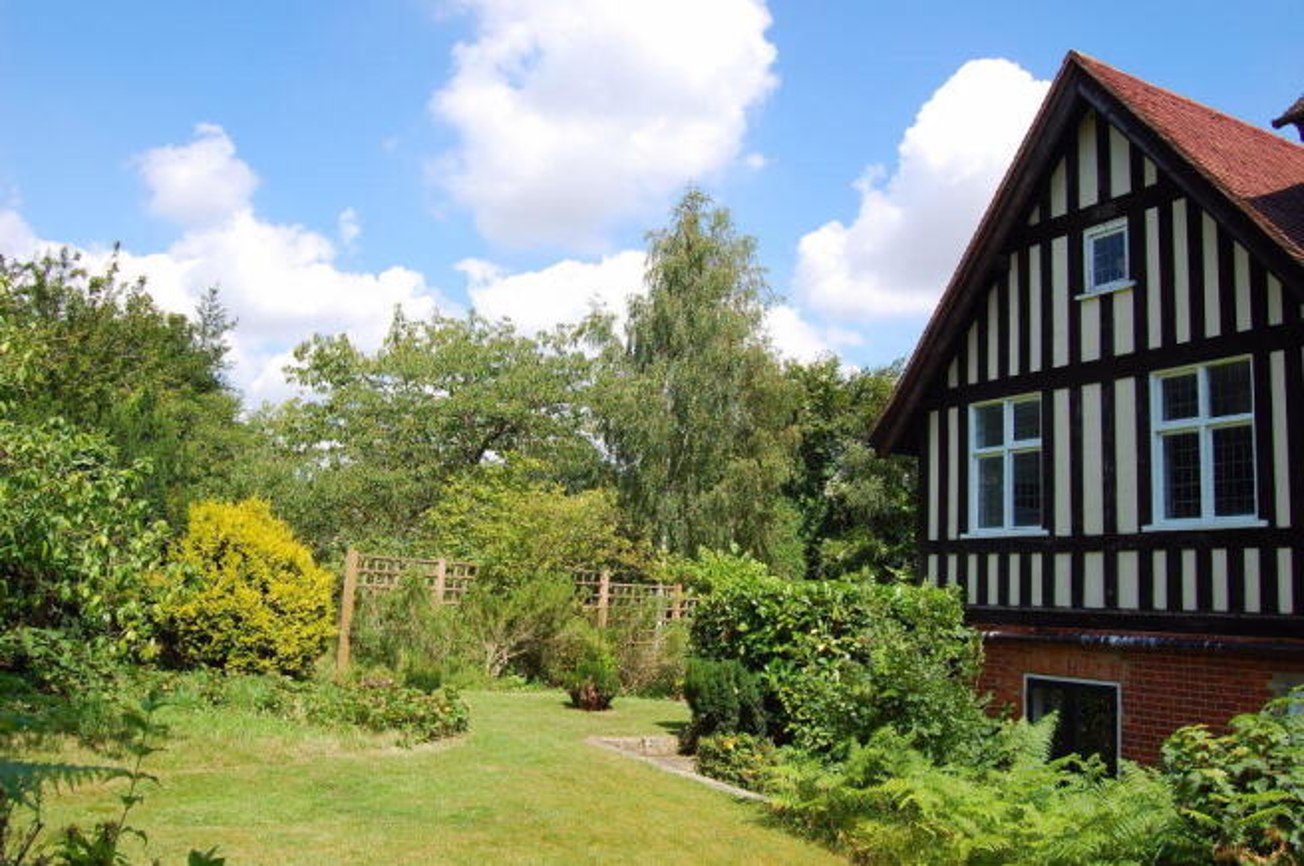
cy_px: 433
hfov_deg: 62.0
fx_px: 1086
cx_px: 652
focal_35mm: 30
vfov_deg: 43.5
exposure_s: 1/320
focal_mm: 20
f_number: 9
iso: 200
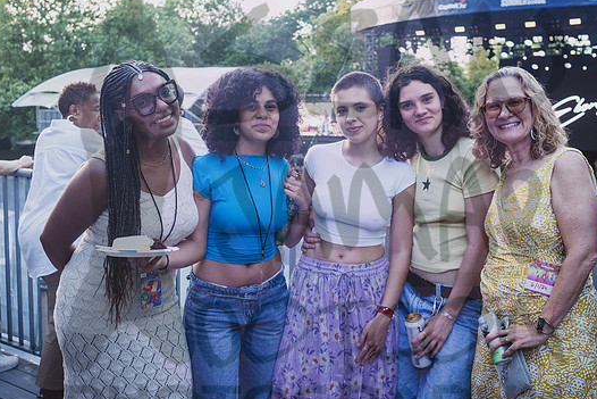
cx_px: 325
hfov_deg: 45.4
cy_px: 182
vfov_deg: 31.2
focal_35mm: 43
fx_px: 713
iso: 1250
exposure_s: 1/400
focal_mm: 35
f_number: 4.5
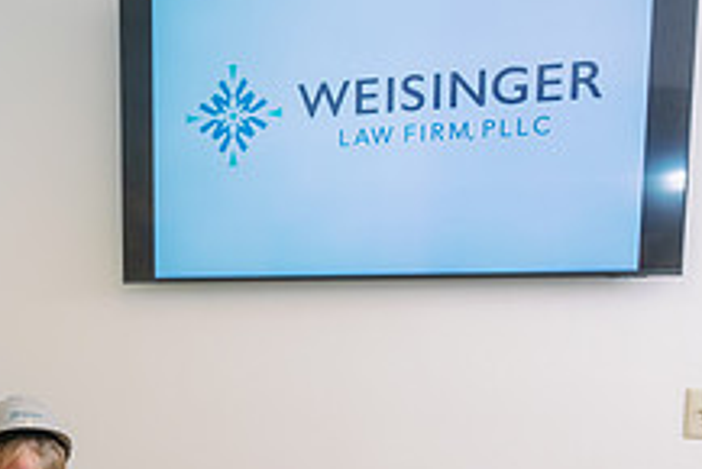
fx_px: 1249
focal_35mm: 64
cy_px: 471
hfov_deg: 29.7
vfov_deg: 20.6
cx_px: 32
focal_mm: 24
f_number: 5.6
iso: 640
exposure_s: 1/200
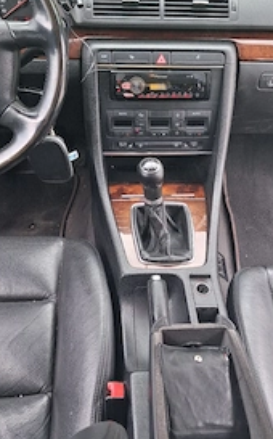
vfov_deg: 47.0
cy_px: 175
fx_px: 501
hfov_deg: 30.5
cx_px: 127
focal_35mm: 42
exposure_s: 1/100
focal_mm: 4
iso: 40
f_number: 1.8
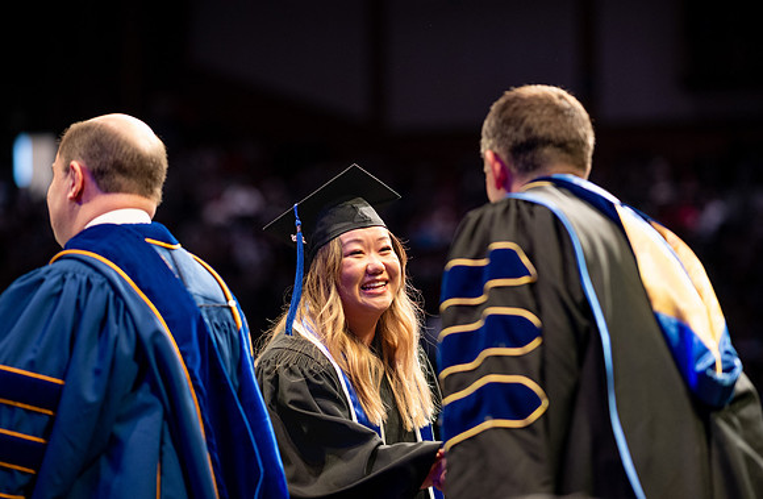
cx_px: 391
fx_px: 2319
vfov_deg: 12.3
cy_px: 234
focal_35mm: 110
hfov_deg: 18.7
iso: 1600
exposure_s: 1/320
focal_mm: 105
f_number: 2
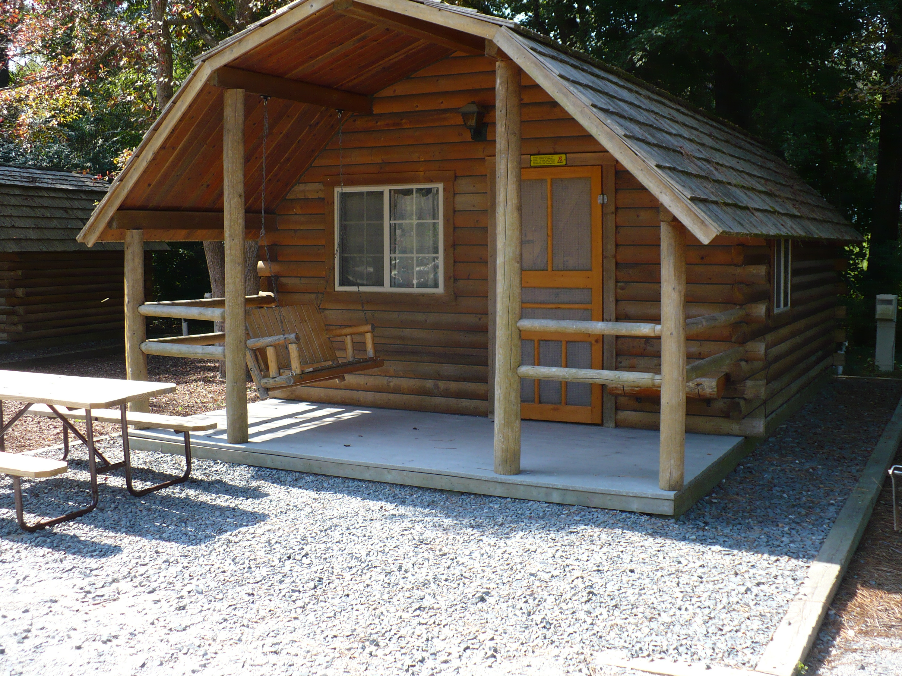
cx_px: 453
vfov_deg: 37.7
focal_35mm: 38
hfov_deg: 49.0
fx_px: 990
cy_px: 339
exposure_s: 1/320
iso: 100
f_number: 2.8
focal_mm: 6.1
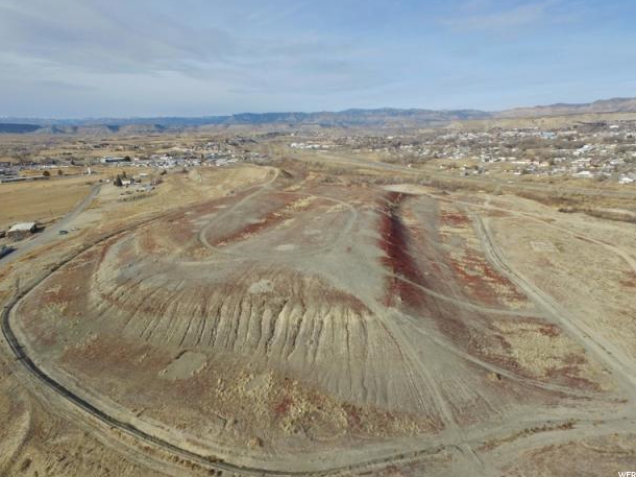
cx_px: 318
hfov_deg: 79.0
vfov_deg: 63.4
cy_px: 229
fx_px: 386
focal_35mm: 21
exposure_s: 1/100
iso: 150
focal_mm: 3.61
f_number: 2.8
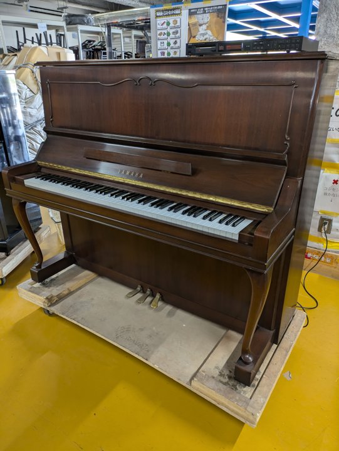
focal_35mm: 25
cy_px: 226
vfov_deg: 69.4
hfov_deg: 54.9
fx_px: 326
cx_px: 170
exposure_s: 1/40
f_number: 1.89
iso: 119
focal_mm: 5.43
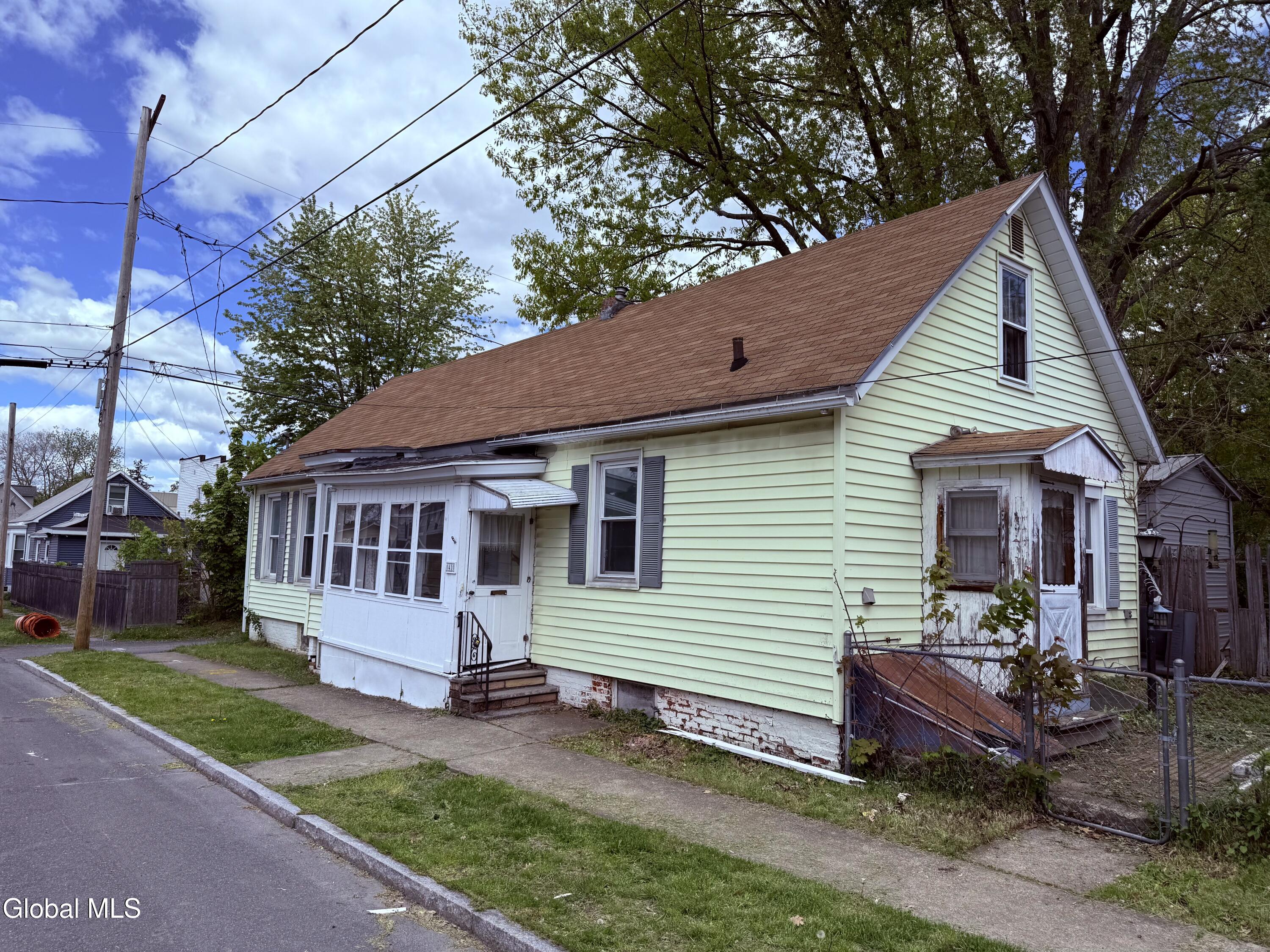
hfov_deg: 71.6
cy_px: 476
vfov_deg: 56.8
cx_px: 635
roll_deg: -1.0
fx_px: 881
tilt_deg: +8.5
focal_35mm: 24
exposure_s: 1/4673
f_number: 1.78
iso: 80
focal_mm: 6.76
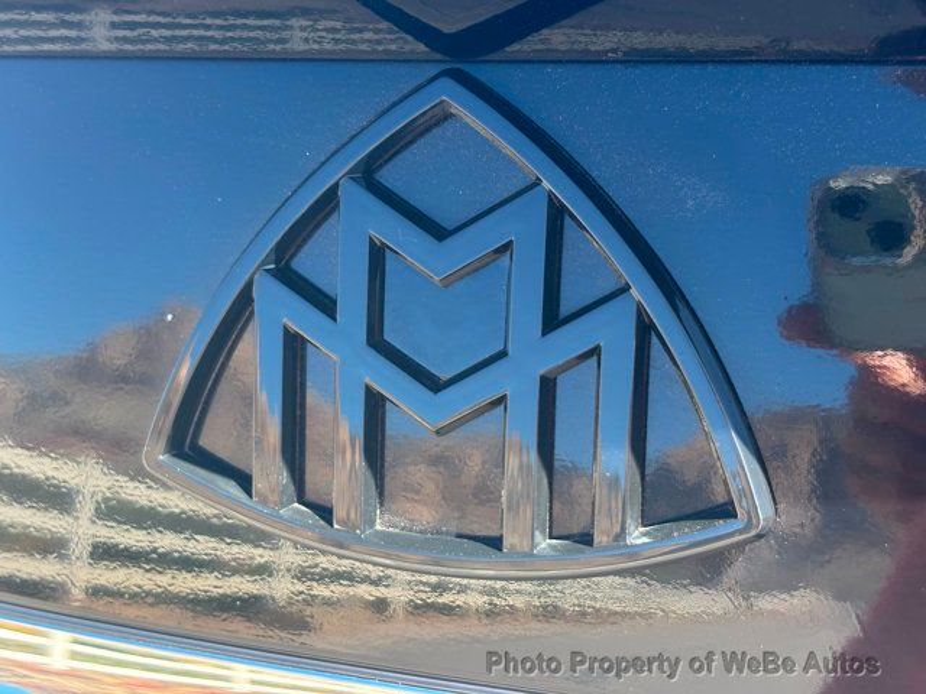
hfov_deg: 36.8
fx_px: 1391
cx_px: 463
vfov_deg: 28.0
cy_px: 347
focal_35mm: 52
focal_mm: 5.96
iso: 32
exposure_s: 1/206
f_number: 1.6
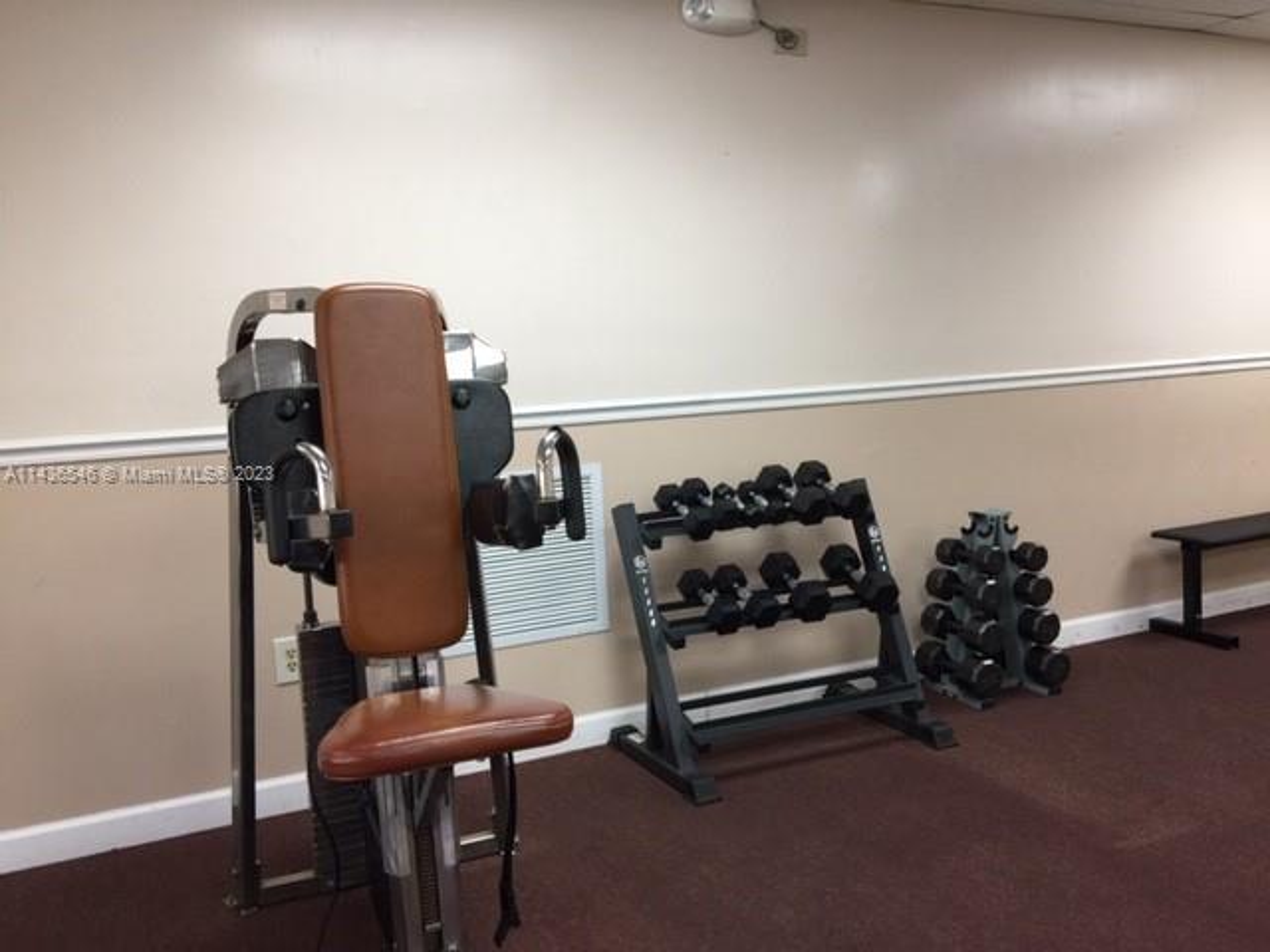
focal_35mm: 29
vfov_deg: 48.2
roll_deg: +0.2
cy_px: 476
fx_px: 1064
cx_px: 635
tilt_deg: -8.6
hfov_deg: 61.7
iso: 40
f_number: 2.2
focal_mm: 4.15
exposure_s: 1/30
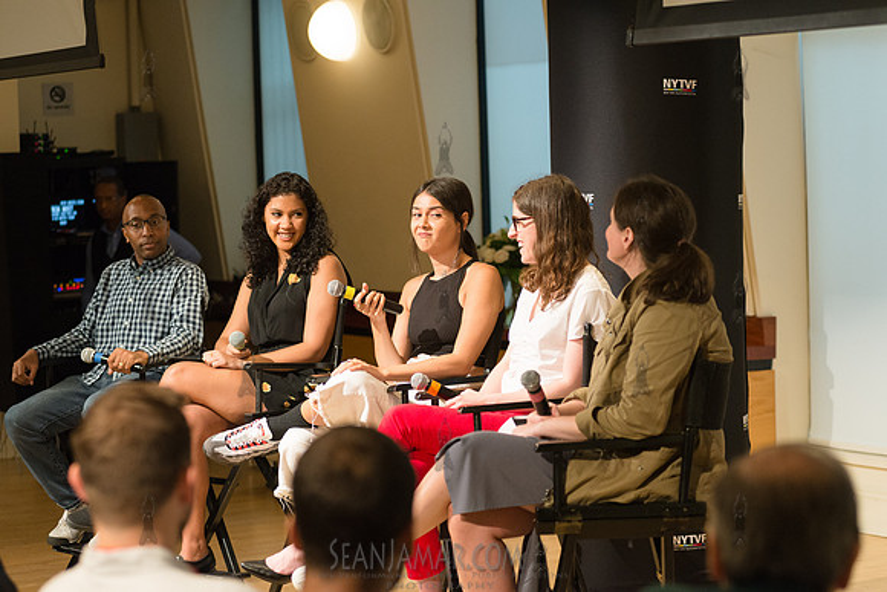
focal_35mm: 92
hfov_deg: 22.1
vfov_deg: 14.9
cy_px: 296
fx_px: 2267
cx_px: 444
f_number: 4
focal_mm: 92
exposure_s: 1/200
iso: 2500
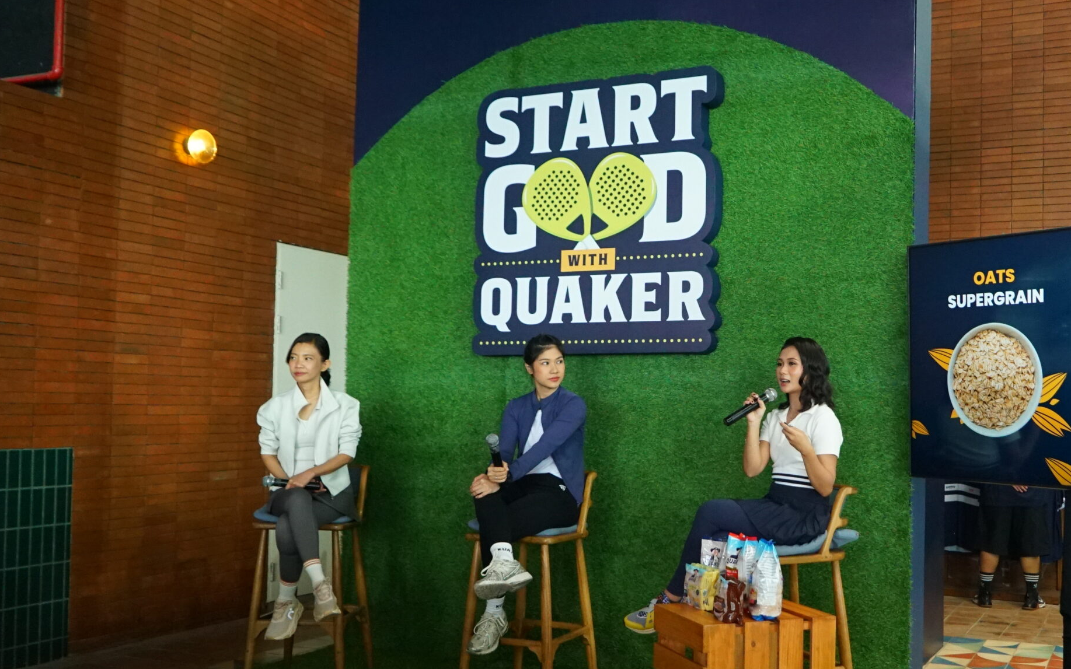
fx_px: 1080
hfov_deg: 52.0
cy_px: 371
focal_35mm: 37
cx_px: 693
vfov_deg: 34.4
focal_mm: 26
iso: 8000
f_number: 4
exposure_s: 1/640
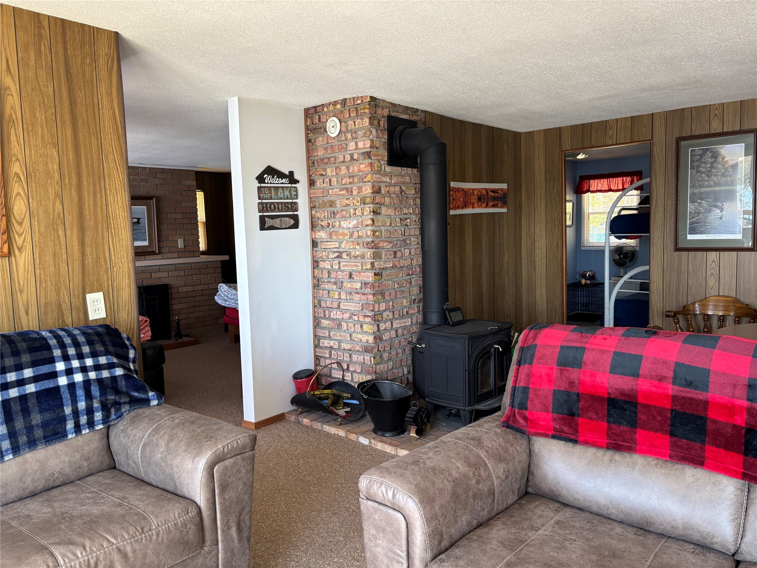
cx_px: 378
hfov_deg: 67.3
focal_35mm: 26
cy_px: 284
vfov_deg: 53.1
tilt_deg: -5.8
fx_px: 569
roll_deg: +2.3
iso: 125
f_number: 1.6
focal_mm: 5.96
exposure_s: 1/91
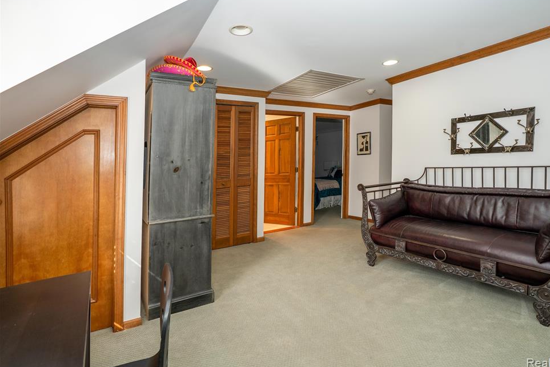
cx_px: 292
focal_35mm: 17
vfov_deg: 70.4
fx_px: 260
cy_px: 177
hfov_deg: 93.2
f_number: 5.6
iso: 400
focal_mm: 16
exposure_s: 1/60
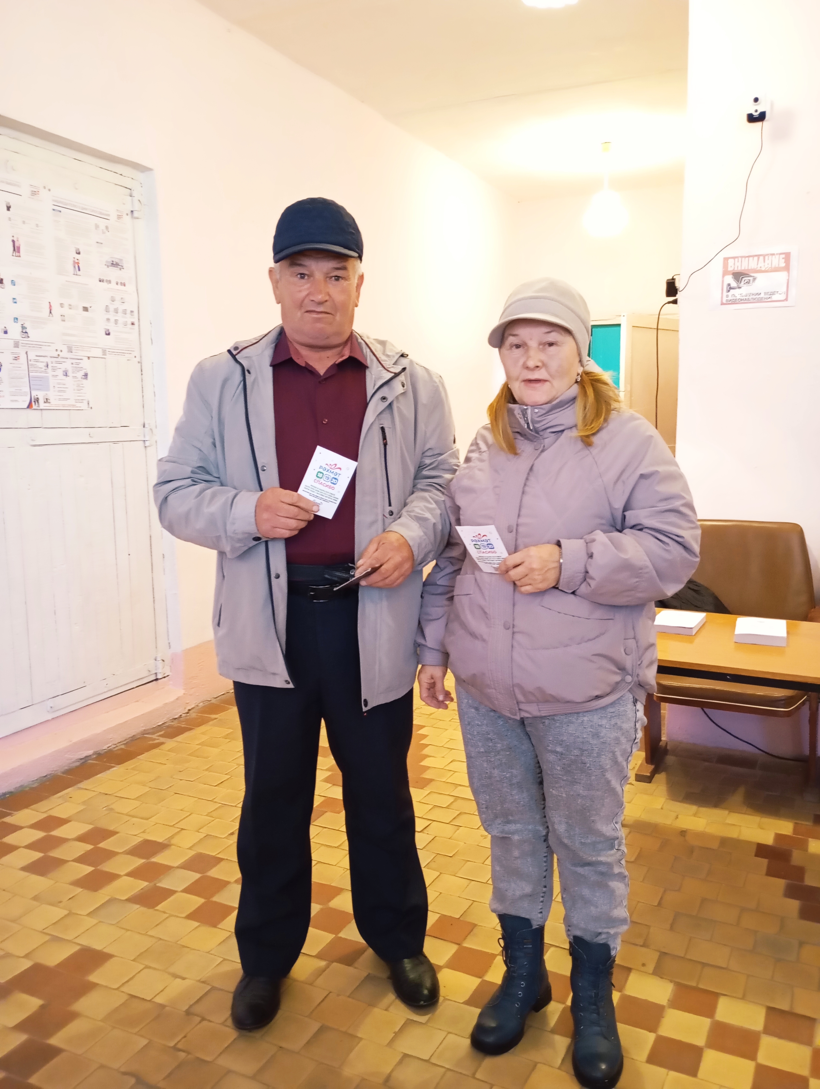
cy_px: 544
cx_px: 410
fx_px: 882
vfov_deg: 63.4
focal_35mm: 28
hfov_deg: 49.9
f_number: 1.8
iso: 3343
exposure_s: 1/20
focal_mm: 4.27
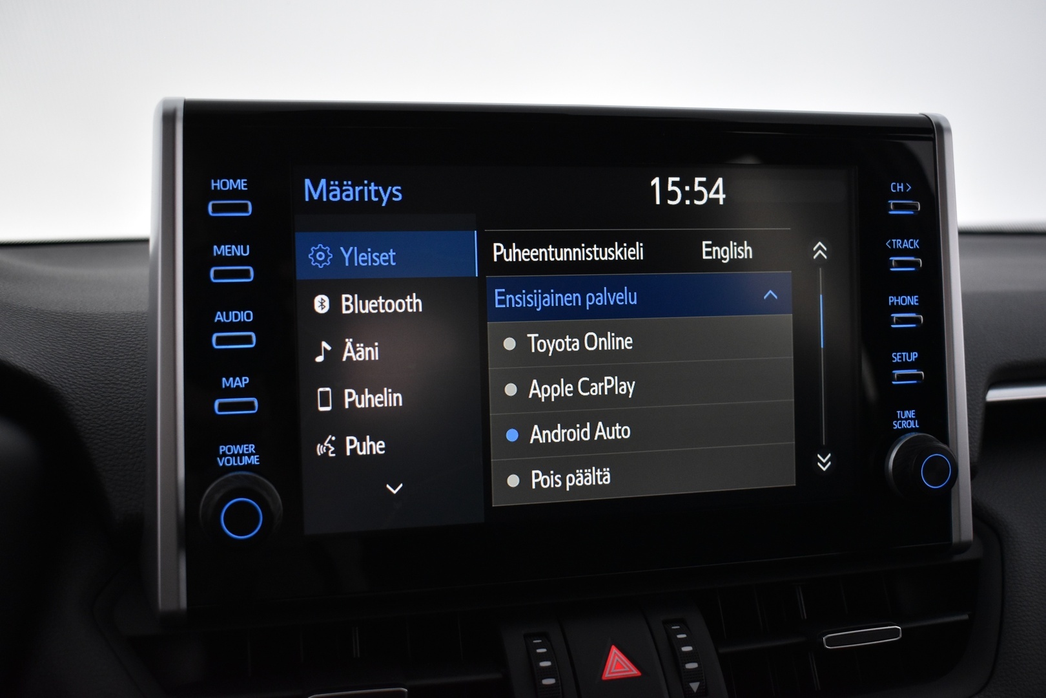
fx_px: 1133
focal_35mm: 39
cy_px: 349
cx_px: 523
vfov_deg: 34.2
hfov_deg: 49.6
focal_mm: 26
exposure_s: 1/40
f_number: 4
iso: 1400
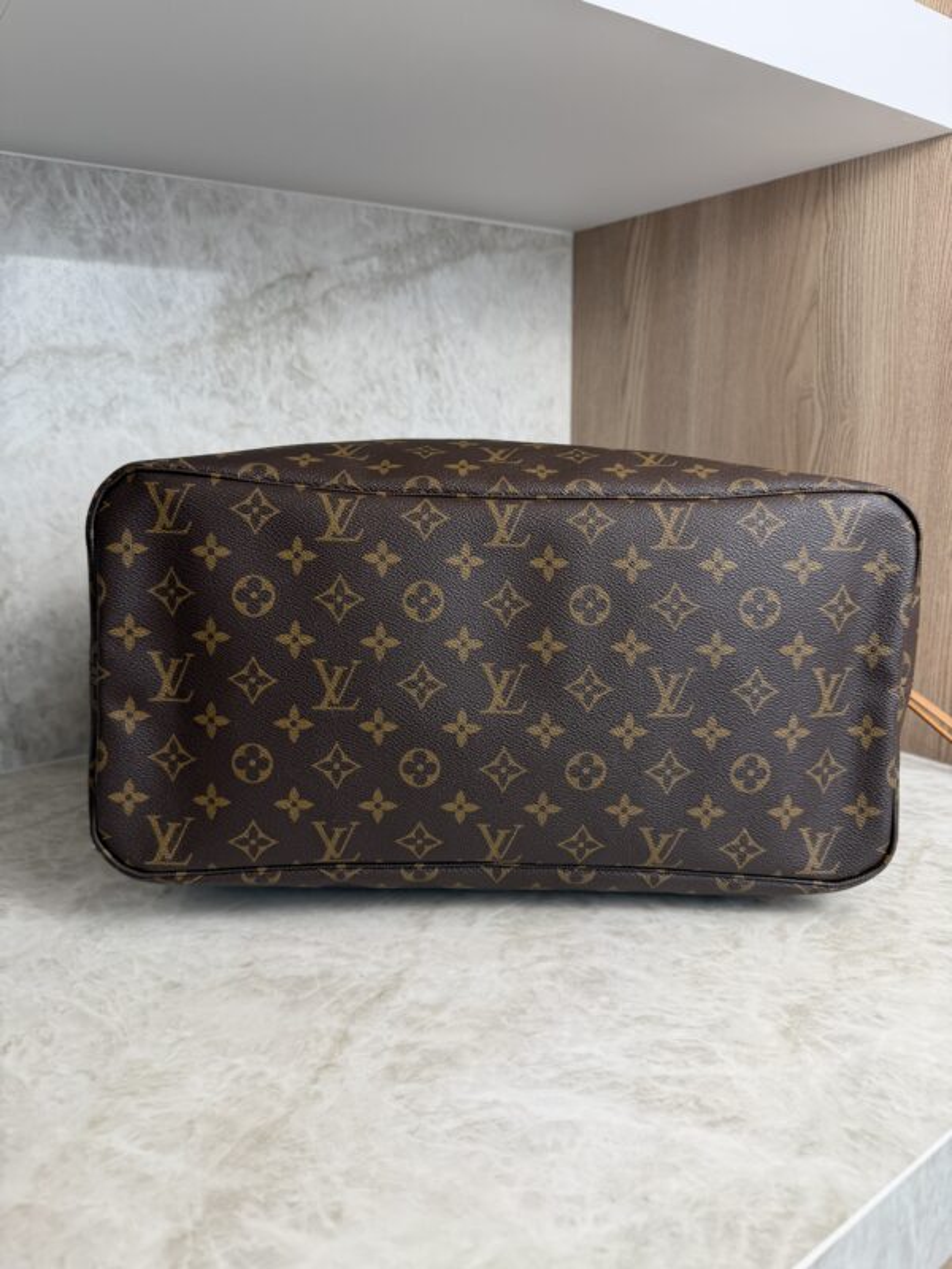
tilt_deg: -12.3
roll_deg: +0.5
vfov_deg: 71.6
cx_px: 476
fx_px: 880
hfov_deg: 56.8
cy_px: 634
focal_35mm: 24
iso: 80
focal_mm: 6.76
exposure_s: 1/120
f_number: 1.78
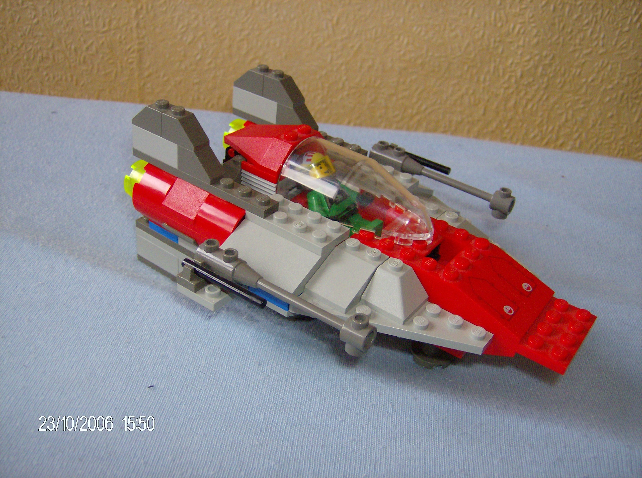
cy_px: 239
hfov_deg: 51.5
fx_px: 666
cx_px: 321
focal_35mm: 36
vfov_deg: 39.5
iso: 200
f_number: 2.8
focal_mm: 6
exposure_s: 1/60
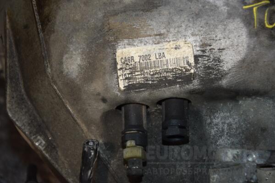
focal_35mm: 99
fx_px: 756
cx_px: 138
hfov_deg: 20.6
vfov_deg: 13.8
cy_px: 92
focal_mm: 66
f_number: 5.3
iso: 800
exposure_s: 1/60
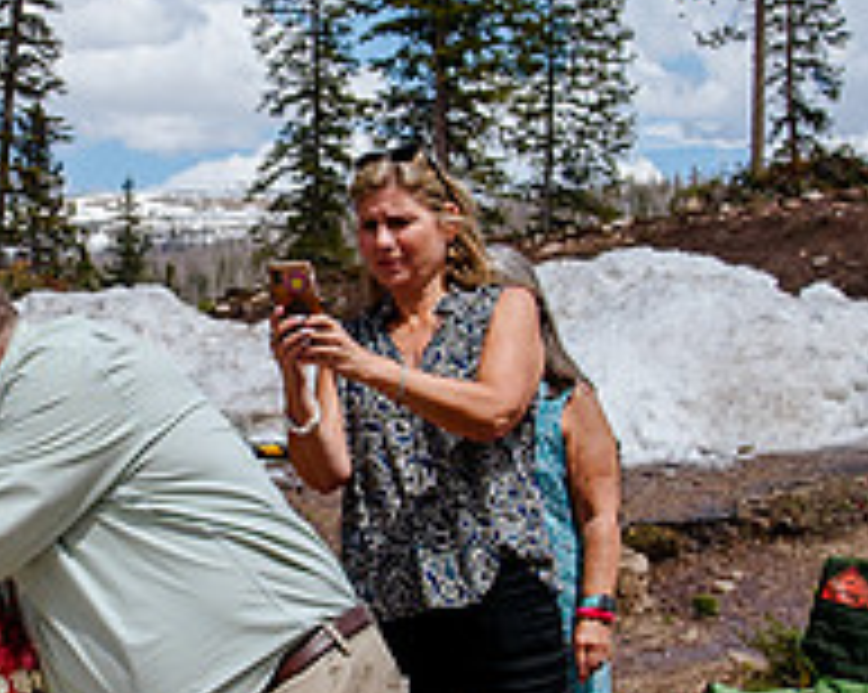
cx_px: 111
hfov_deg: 14.4
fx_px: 3413
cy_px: 365
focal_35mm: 133
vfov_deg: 11.6
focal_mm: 27
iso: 200
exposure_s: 1/640
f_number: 8
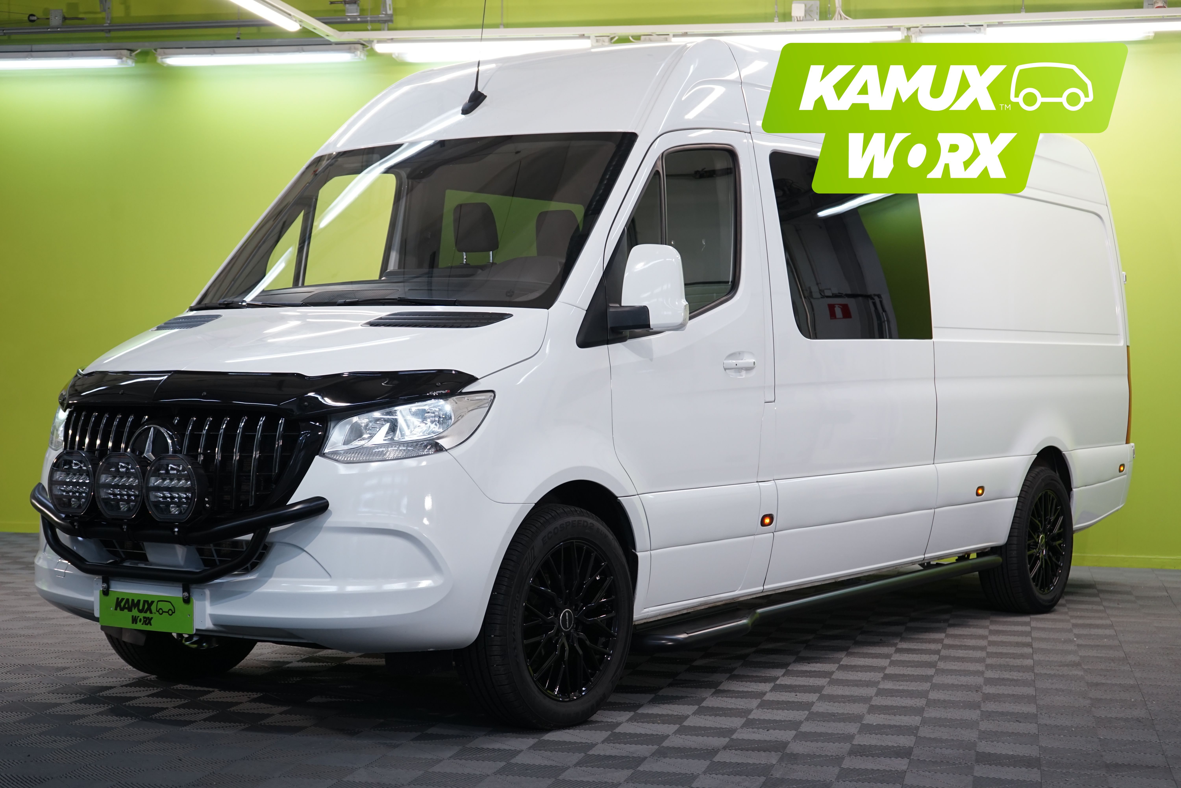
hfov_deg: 35.6
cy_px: 394
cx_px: 590
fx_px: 1837
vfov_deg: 24.2
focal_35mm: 56
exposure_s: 1/30
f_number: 5.6
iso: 500
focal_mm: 56
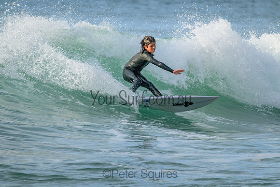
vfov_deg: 2.2
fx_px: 4823
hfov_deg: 3.3
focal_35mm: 620
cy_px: 94
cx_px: 140
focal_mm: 620
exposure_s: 1/1250
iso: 3200
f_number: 11
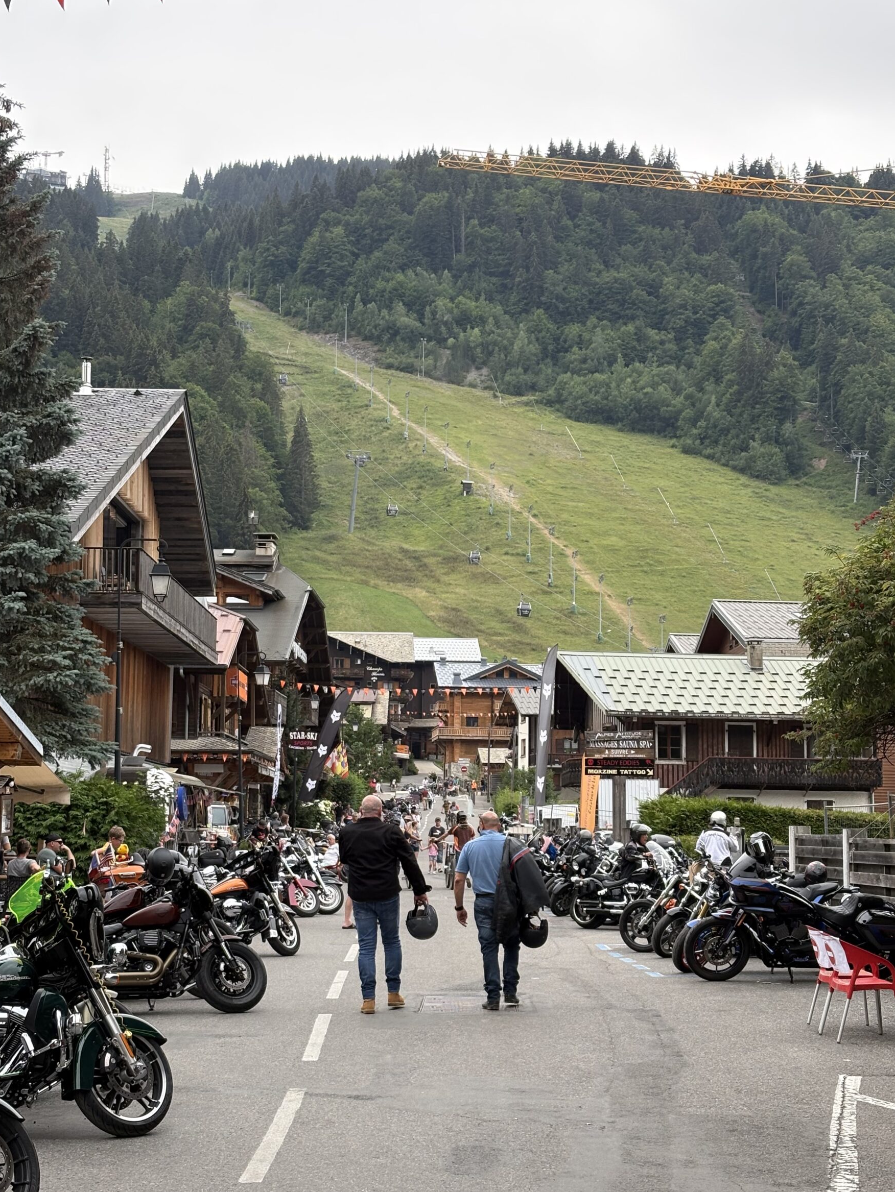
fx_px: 1964
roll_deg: -1.0
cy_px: 619
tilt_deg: +6.5
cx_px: 427
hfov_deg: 25.7
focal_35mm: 57
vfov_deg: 33.8
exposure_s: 1/571
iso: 32
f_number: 1.6
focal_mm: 5.96
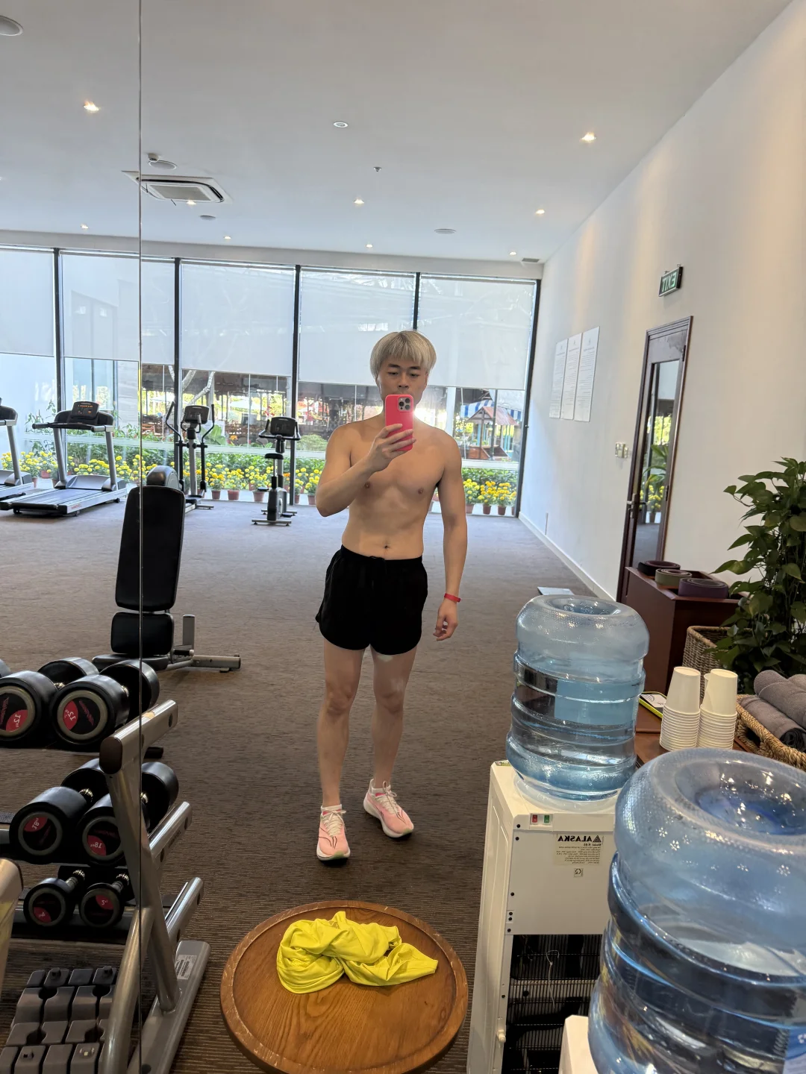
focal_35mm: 24
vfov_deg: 71.6
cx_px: 403
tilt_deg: -8.6
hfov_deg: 56.8
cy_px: 537
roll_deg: -3.8
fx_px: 745
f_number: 1.78
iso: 200
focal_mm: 6.76
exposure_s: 1/97
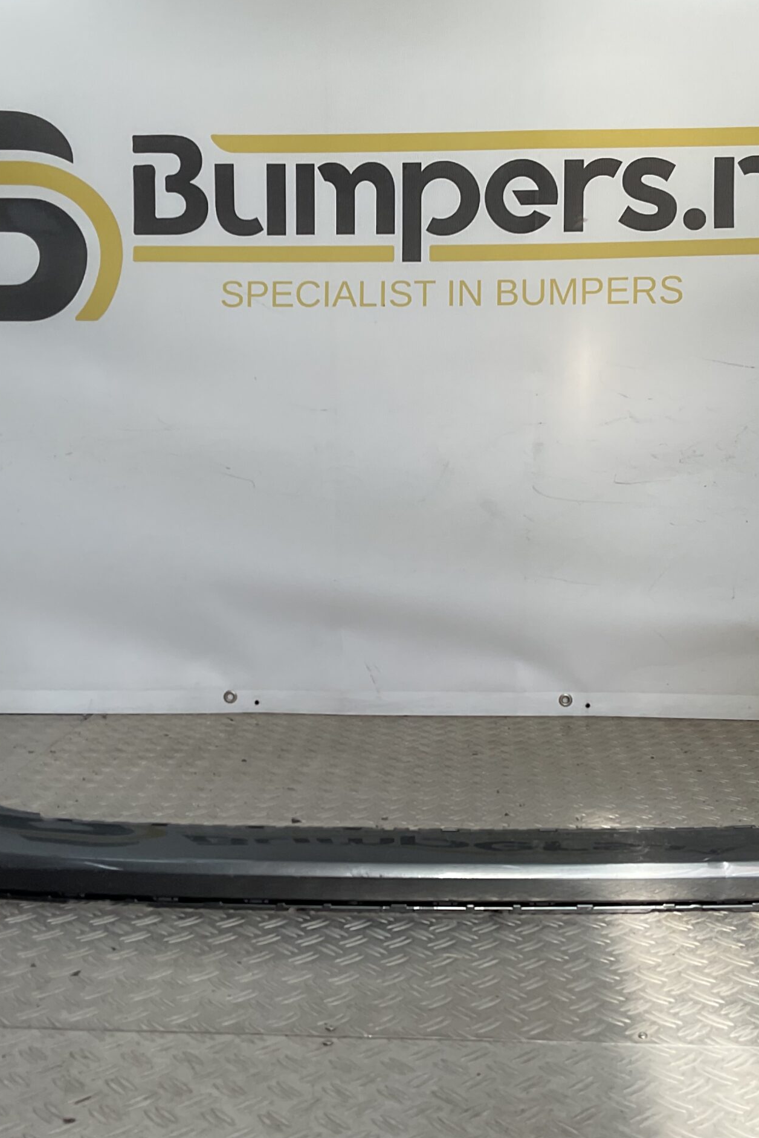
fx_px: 1296
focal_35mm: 41
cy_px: 563
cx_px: 427
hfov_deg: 32.6
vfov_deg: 47.4
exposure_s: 1/375
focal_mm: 3
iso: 16
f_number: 1.8
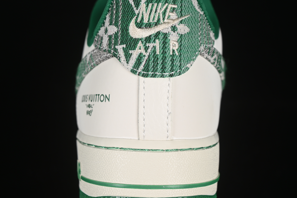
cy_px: 99
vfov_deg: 18.2
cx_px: 148
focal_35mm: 75
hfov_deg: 27.0
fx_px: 619
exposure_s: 1/80
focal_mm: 50
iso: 160
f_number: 7.1
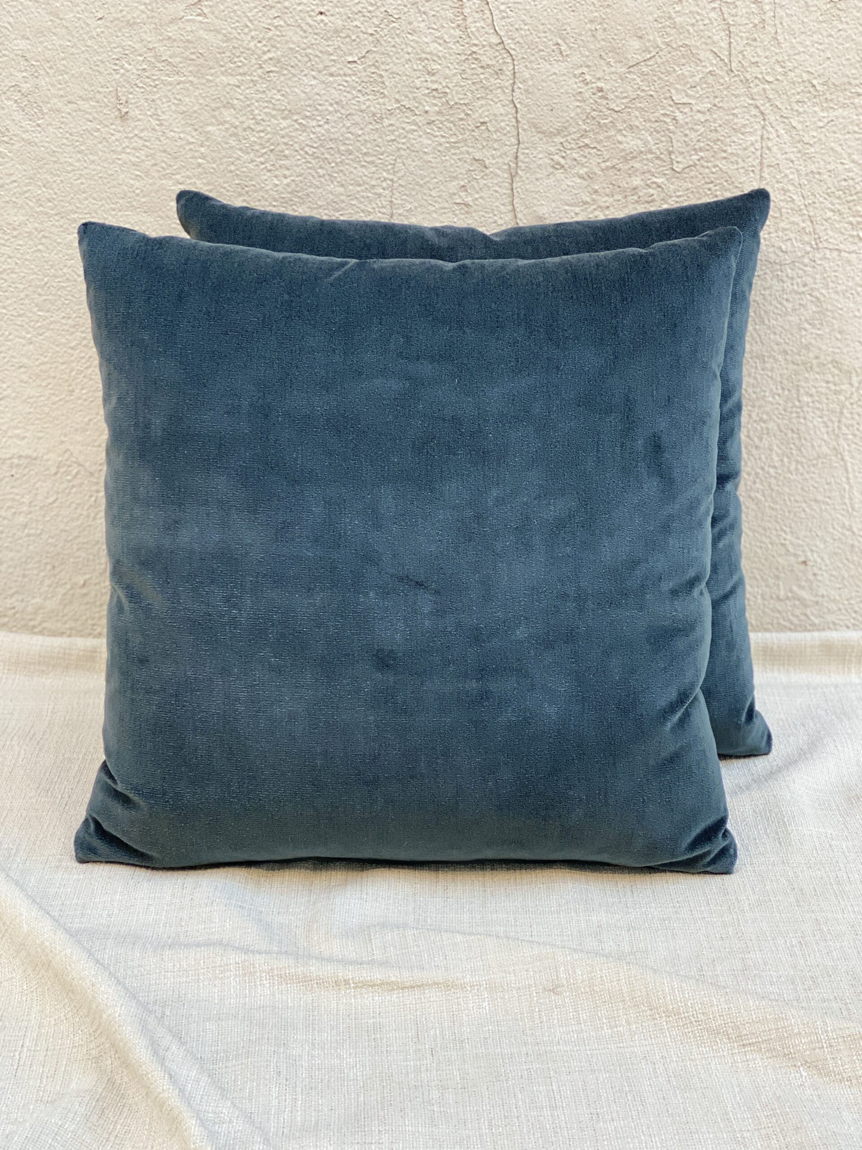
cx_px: 431
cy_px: 575
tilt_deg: -19.5
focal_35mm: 52
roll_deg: +0.4
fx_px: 1727
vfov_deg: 36.8
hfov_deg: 28.0
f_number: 2
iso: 125
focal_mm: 6
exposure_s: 1/122
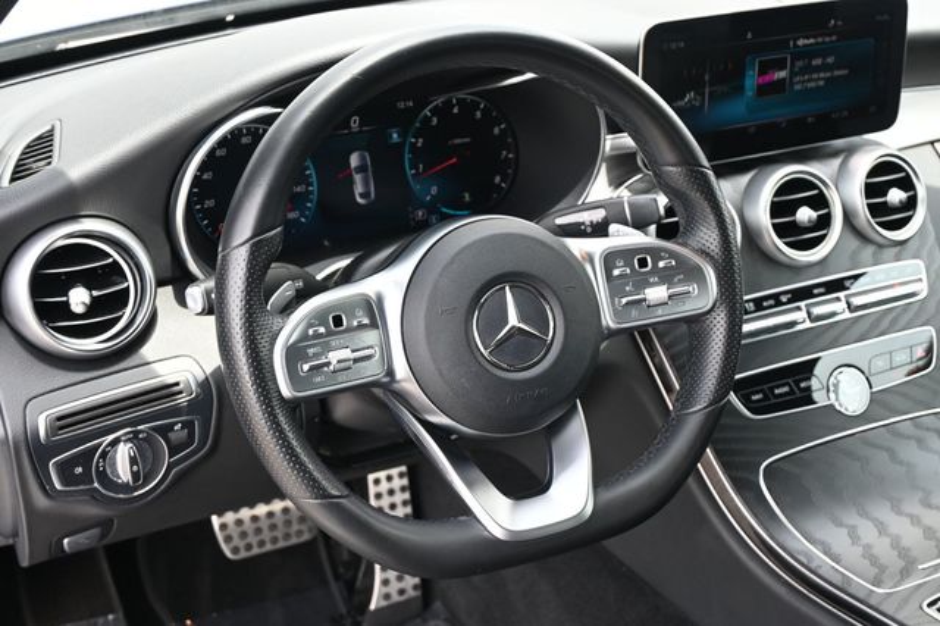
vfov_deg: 29.4
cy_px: 313
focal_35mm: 46
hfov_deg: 43.0
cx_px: 470
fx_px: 1194
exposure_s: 1/125
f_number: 4.8
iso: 400
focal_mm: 30.5
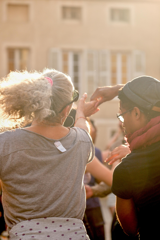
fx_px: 1280
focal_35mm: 192
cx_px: 80
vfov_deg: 10.7
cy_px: 120
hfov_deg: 7.2
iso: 800
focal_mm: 128
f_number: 5.6
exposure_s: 1/500
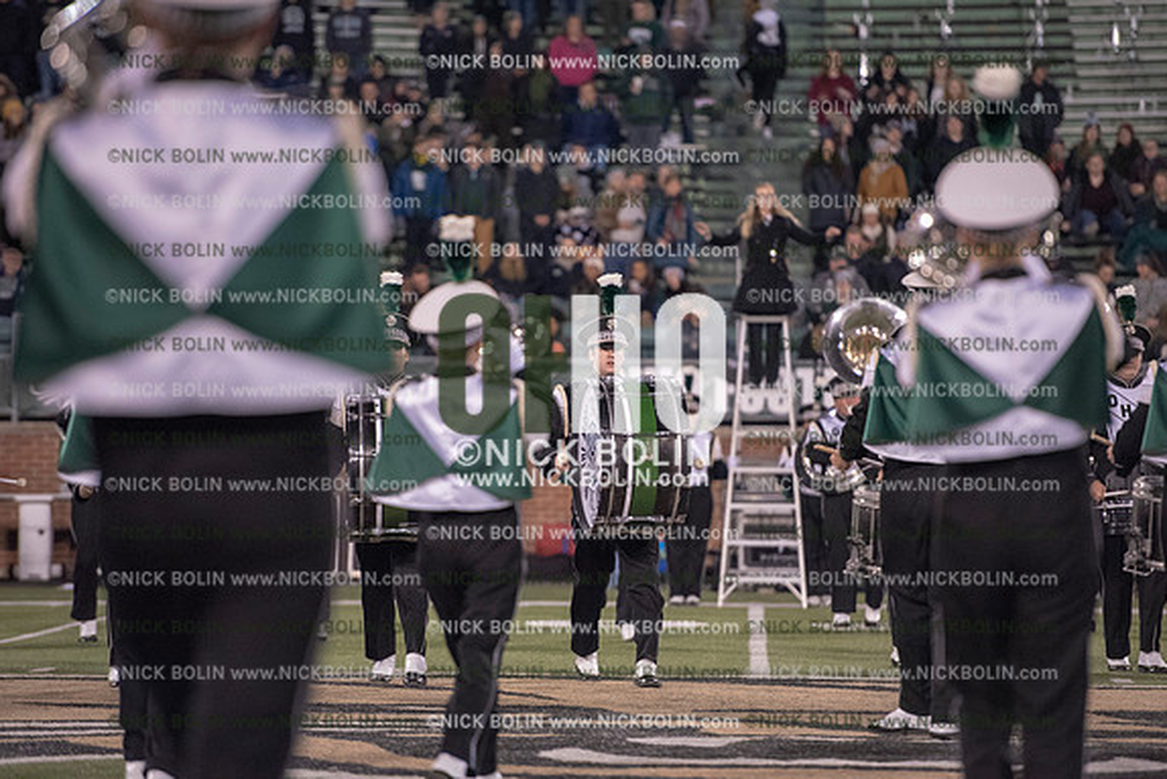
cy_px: 392
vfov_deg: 6.8
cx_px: 581
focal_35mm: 202
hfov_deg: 10.2
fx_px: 6549
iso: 5000
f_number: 3.2
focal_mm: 200
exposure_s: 1/1250
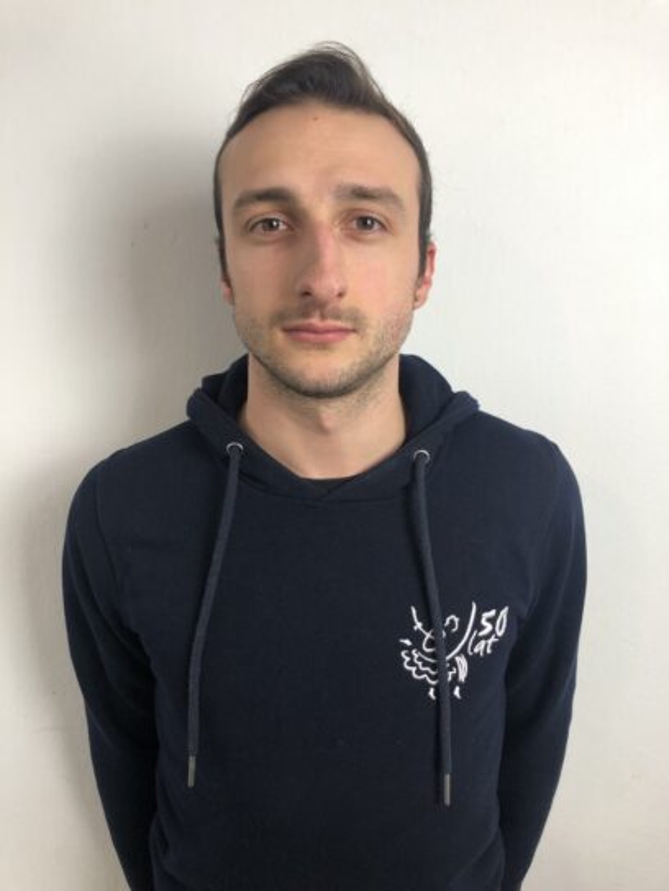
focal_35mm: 28
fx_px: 722
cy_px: 446
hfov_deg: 49.7
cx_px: 334
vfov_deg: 63.4
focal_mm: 3.99
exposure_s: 1/33
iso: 32
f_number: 1.8
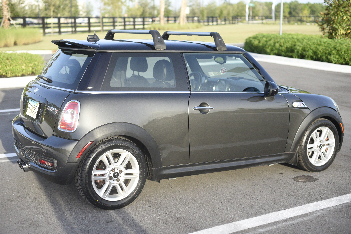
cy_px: 117
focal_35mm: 50
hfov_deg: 39.6
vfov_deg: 27.0
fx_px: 488
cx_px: 176
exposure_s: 1/4000
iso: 800
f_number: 2.8
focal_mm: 50
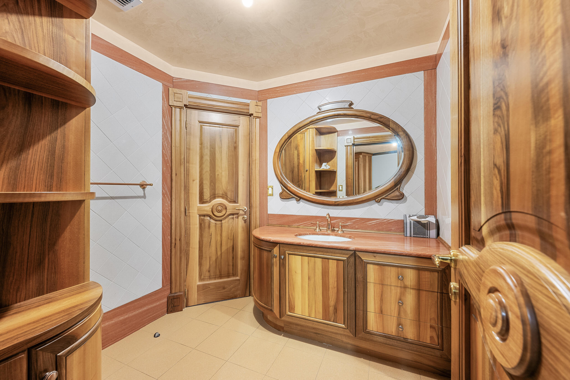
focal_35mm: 14
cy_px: 190
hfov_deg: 104.3
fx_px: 222
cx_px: 285
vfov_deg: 81.2
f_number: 8
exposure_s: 1
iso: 500
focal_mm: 14
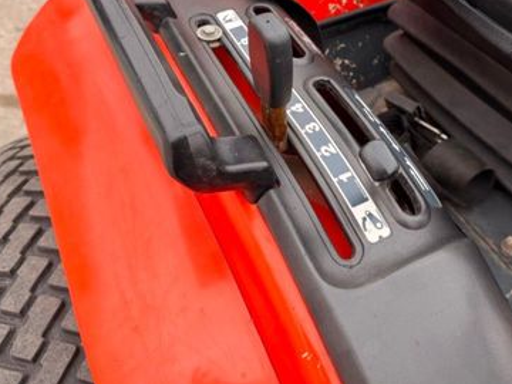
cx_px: 300
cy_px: 87
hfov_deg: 46.6
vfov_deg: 35.0
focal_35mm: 40
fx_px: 592
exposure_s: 1/649
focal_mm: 6.76
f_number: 1.78
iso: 80
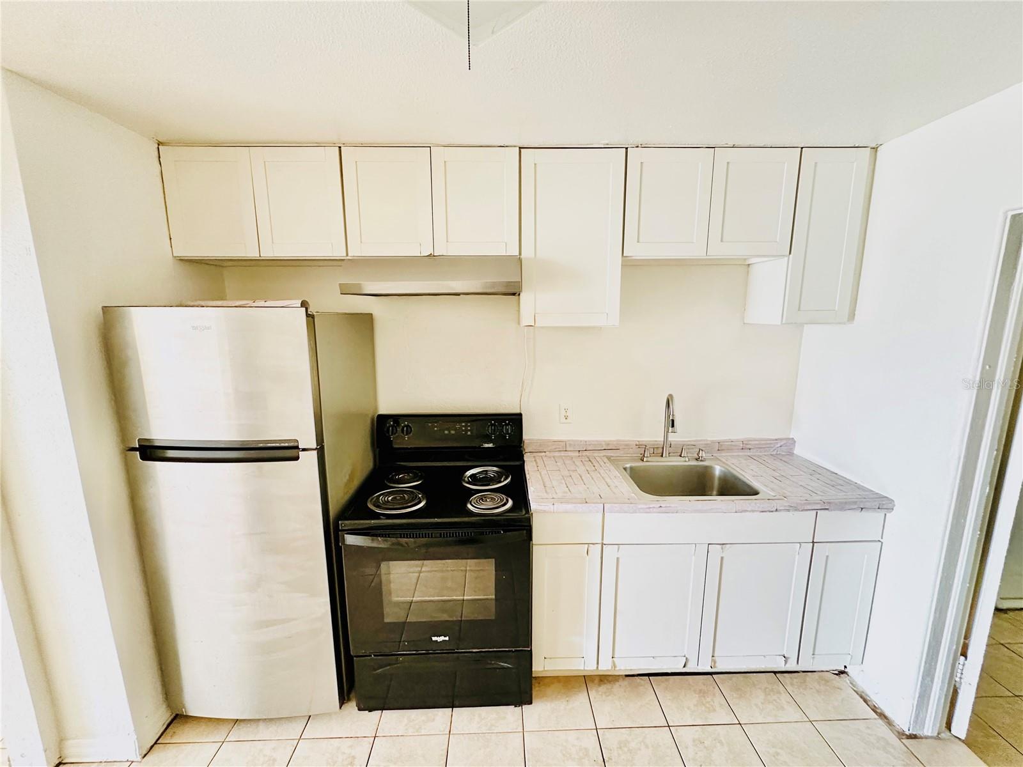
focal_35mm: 14
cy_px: 384
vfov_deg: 85.7
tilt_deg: -9.8
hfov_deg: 102.1
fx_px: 414
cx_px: 512
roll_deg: +0.1
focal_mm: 2.22
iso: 640
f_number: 2.2
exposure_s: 1/60
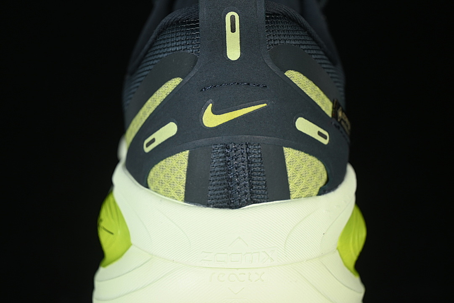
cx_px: 227
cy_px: 152
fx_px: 946
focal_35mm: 75
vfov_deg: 18.2
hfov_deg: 27.0
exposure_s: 1/60
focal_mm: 50
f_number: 6.3
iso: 160
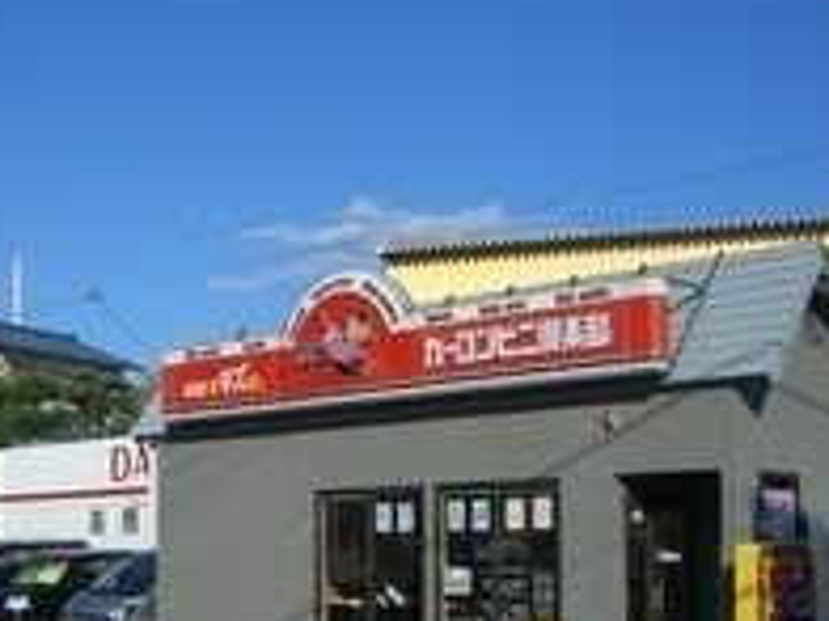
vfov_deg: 21.8
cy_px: 452
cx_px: 195
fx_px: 1605
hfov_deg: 28.5
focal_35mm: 67
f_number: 4.3
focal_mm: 6.2
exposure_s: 1/1250
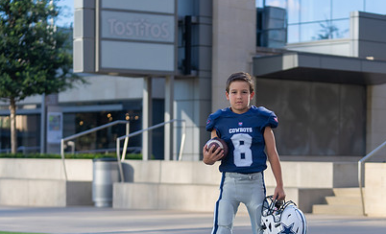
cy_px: 181
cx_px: 244
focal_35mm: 108
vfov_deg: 11.8
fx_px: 1127
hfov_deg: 19.4
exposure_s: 1/500
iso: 100
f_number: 2.8
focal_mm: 71
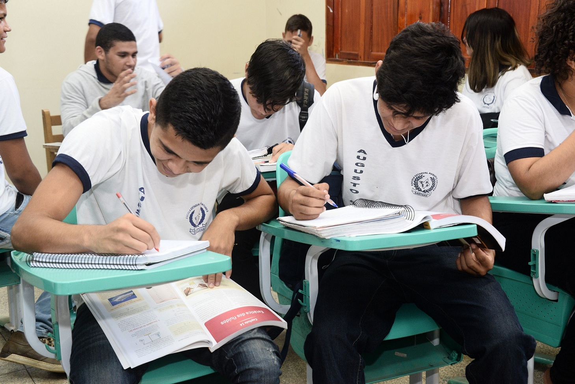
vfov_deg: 27.0
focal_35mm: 50
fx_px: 799
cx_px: 288
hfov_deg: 39.6
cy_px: 192
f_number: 6.3
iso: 2500
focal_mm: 50
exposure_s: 1/60
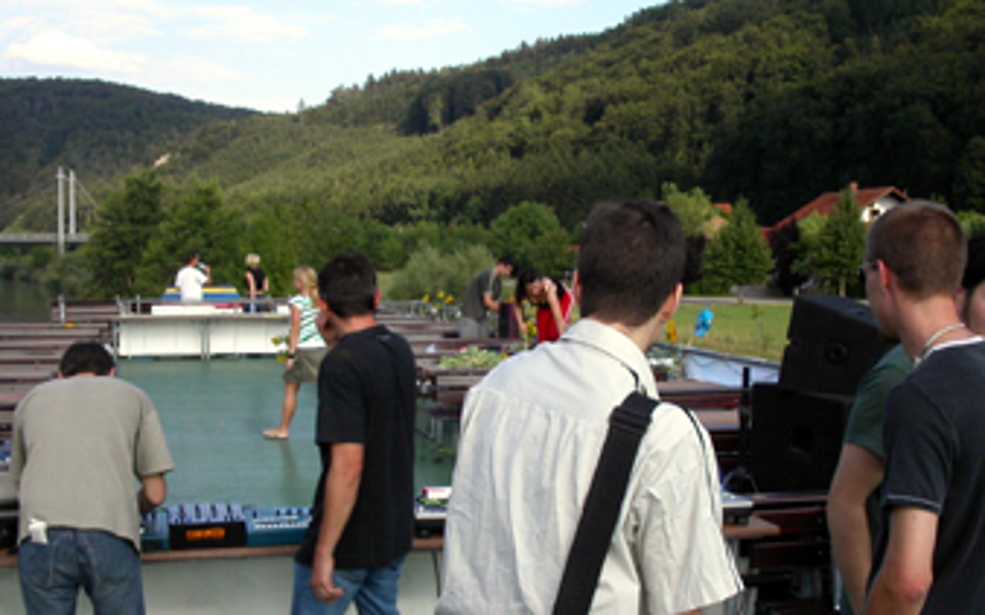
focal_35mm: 48
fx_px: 1288
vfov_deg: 26.8
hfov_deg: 41.8
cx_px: 491
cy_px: 388
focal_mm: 7.8
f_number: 8
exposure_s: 1/180
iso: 100
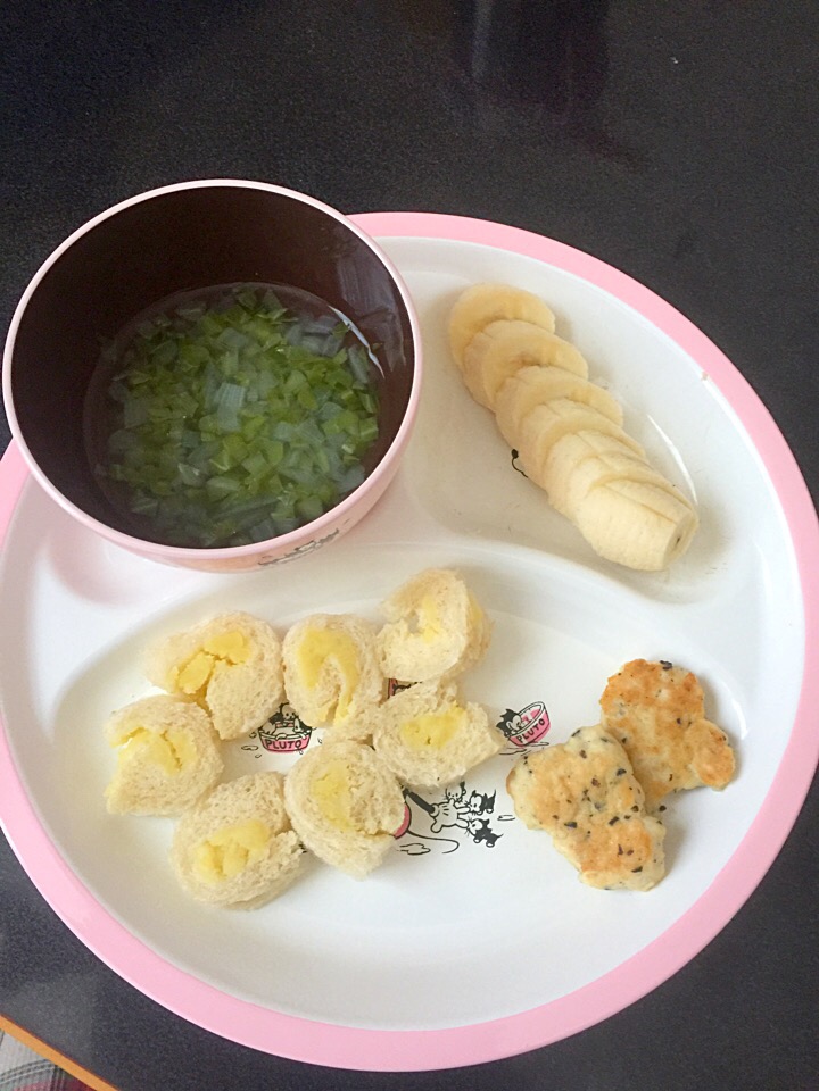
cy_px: 546
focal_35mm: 29
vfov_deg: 61.7
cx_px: 410
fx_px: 915
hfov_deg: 48.2
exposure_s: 1/15
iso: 100
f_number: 2.2
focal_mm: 4.15
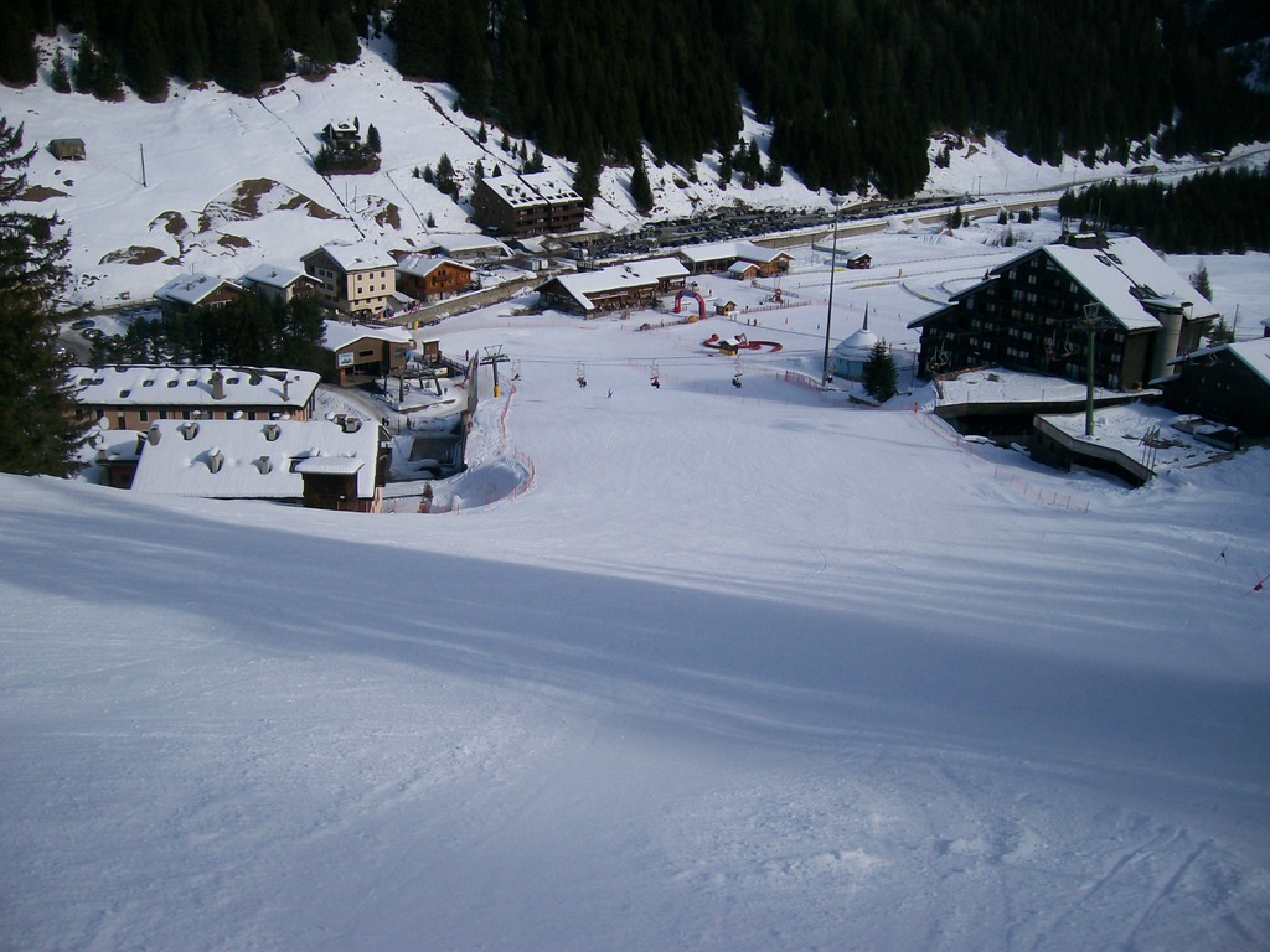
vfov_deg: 40.7
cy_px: 476
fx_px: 1284
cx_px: 635
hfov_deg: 52.6
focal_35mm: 35
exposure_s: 1/328
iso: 80
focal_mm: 5.8
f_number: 7.2
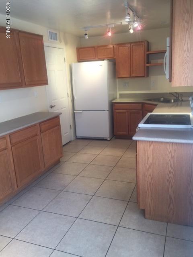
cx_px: 96
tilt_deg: -11.7
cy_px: 128
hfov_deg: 48.2
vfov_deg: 61.7
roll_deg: +2.5
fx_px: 216
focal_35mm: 29
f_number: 2.2
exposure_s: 1/30
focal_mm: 4.15
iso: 32
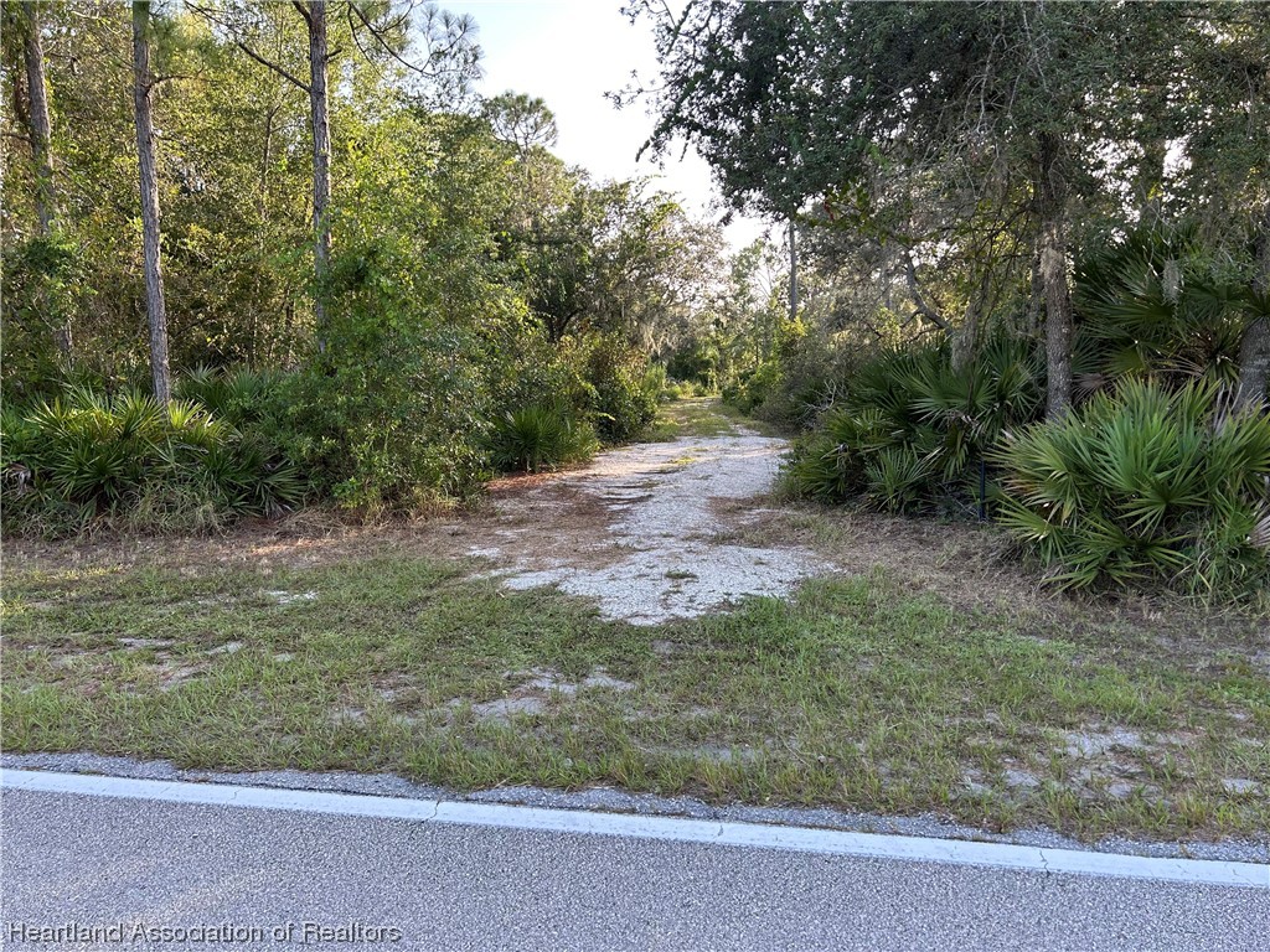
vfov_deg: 53.1
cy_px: 476
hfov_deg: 67.3
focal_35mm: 26
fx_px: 954
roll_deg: +0.1
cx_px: 635
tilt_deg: -6.6
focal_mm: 5.7
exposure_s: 1/354
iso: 50
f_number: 1.5
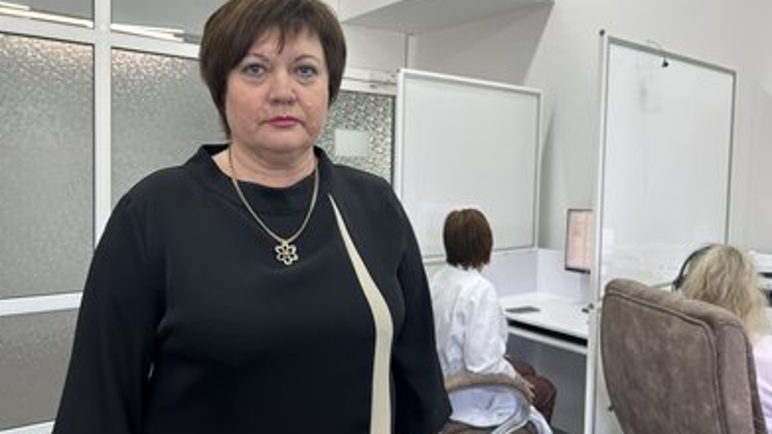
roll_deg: -1.1
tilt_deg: -3.7
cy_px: 207
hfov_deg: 66.1
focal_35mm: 29
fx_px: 594
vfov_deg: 40.2
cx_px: 381
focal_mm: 5.7
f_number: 1.5
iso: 80
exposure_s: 1/100
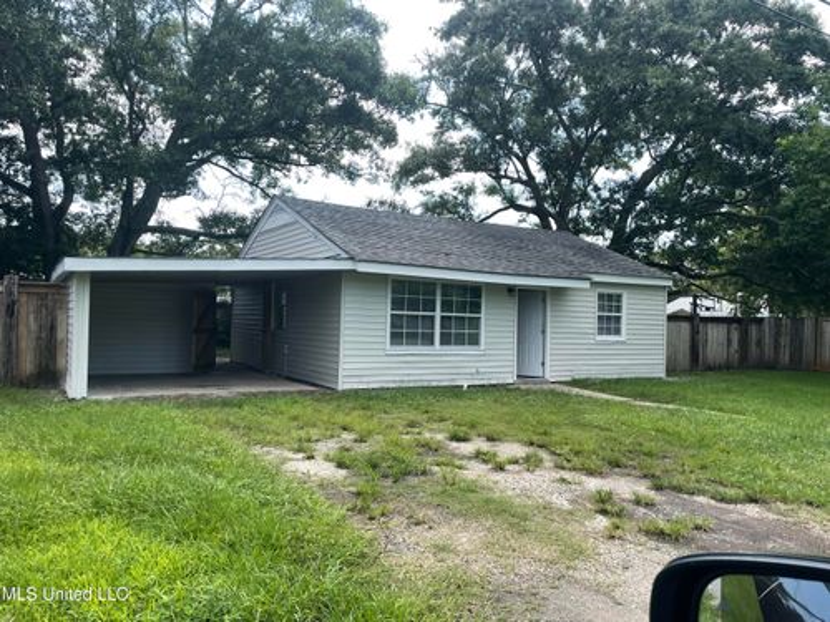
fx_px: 623
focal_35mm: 26
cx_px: 415
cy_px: 311
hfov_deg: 67.3
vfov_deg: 53.1
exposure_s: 1/1715
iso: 32
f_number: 1.6
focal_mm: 4.2
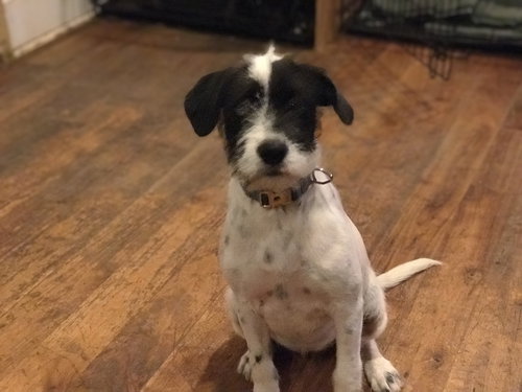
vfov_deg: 25.7
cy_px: 196
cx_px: 261
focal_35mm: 57
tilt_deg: -29.4
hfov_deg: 33.8
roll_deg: -0.5
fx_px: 860
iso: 1250
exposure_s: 1/60
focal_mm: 6.6
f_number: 2.8
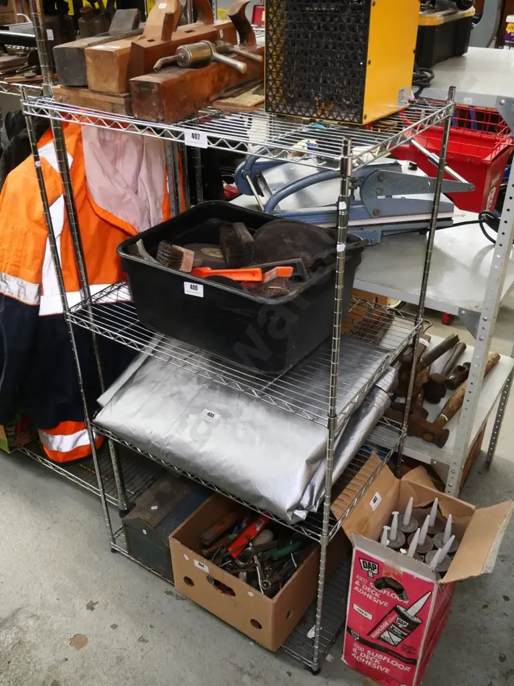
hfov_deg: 41.8
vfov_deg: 54.0
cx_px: 257
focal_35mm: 34
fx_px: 673
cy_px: 343
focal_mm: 17
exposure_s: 1/125
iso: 3200
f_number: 4.5
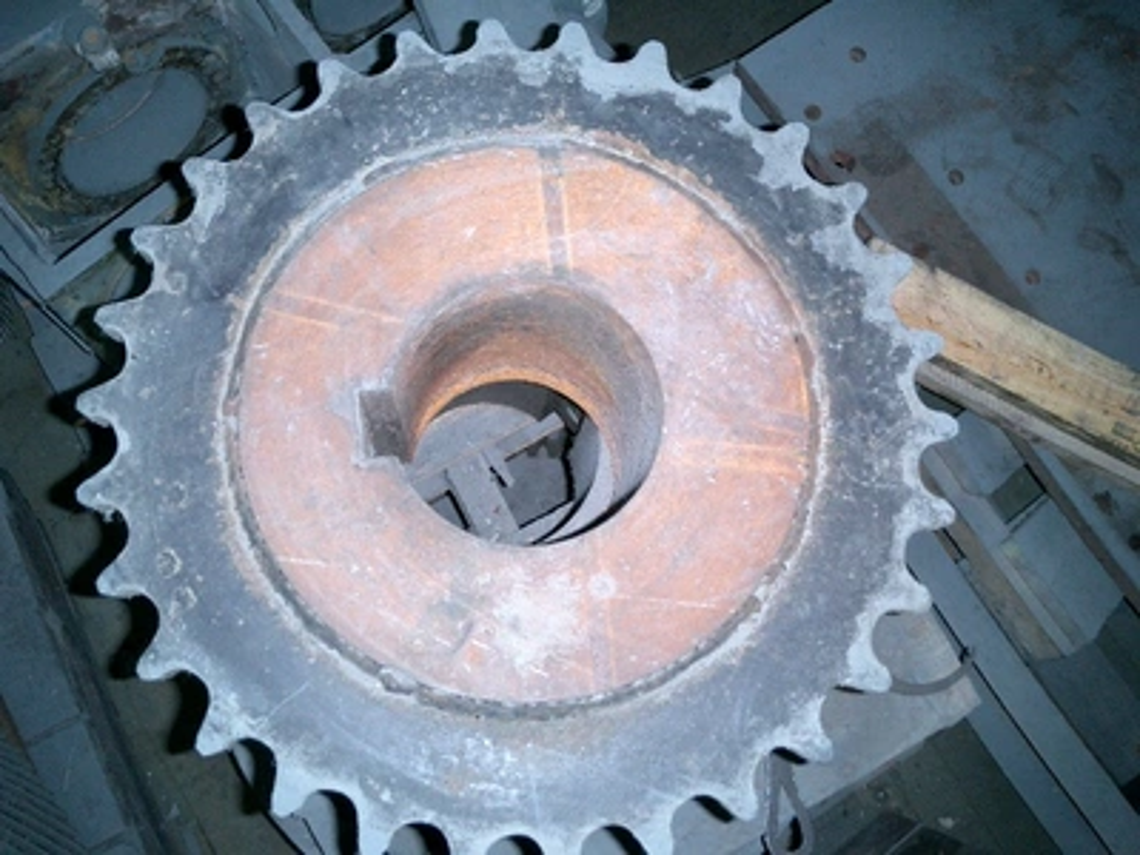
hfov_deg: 52.6
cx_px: 570
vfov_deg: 40.7
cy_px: 428
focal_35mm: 35
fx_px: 1153
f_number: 4.2
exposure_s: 1/40
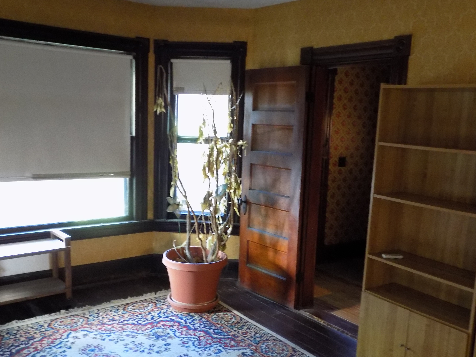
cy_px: 204
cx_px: 276
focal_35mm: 34
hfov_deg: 53.7
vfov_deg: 41.7
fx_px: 468
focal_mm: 4.8
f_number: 3.2
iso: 400
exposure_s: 1/6
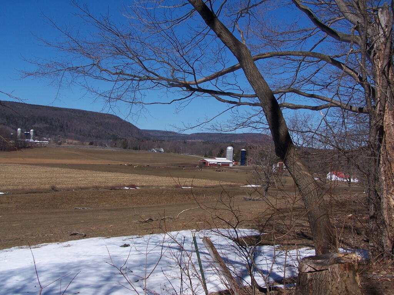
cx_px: 197
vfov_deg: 36.0
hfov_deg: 46.8
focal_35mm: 40
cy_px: 148
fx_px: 455
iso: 80
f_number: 5.6
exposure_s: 1/800
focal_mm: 6.7
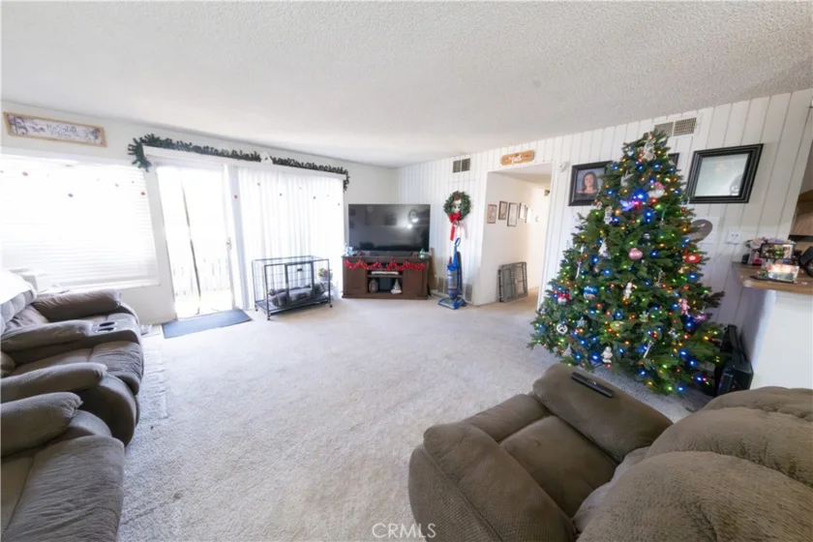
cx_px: 406
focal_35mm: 12
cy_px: 271
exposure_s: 1/12
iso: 6400
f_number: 16
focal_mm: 8
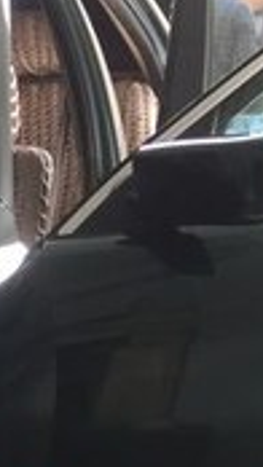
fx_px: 1486
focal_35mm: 120
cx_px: -539
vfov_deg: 17.1
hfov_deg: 8.4
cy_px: 557
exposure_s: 1/50
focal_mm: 4.15
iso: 40
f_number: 2.2
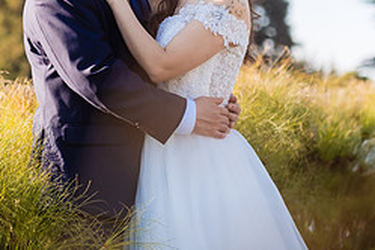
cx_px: 83
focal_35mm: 196
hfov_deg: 10.5
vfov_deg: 7.0
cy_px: -2
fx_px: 2042
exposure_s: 1/1000
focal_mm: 56
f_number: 2.2
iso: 160
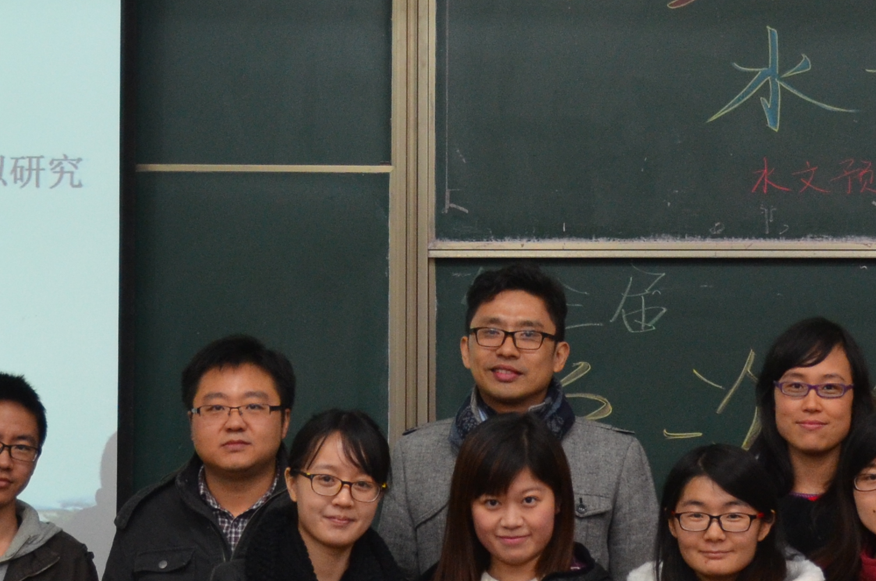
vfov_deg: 10.3
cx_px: 485
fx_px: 3221
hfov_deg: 15.5
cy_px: 207
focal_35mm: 133
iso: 800
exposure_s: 1/50
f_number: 4
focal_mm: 27
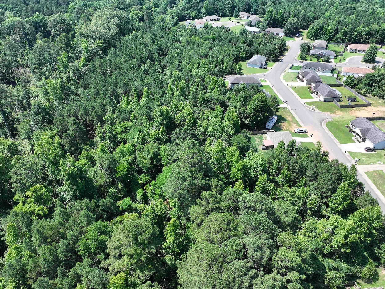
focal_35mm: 24
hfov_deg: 71.6
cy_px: 144
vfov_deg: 56.8
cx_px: 192
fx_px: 267
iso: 100
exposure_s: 1/800
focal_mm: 12.29
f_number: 2.8
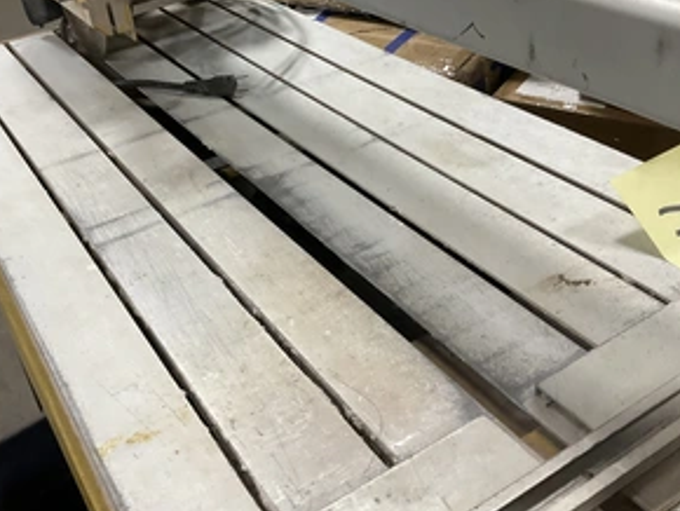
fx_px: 786
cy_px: 195
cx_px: 284
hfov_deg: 46.6
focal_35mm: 40
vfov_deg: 35.8
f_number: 1.8
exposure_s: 1/60
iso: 125
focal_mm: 3
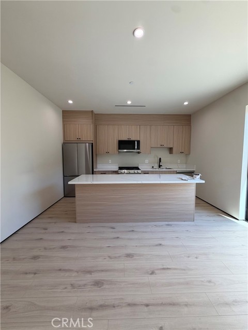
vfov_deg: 102.1
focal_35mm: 14
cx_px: 124
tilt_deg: -3.7
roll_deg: -0.4
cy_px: 165
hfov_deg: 85.7
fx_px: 134
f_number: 2.2
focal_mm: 2.22
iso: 50
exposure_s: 1/120
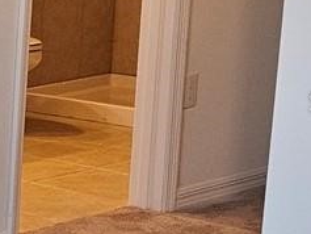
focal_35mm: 155
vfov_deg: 9.6
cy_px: 101
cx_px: -617
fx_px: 1393
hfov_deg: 9.8
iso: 250
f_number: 1.7
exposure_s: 1/207
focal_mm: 6.3
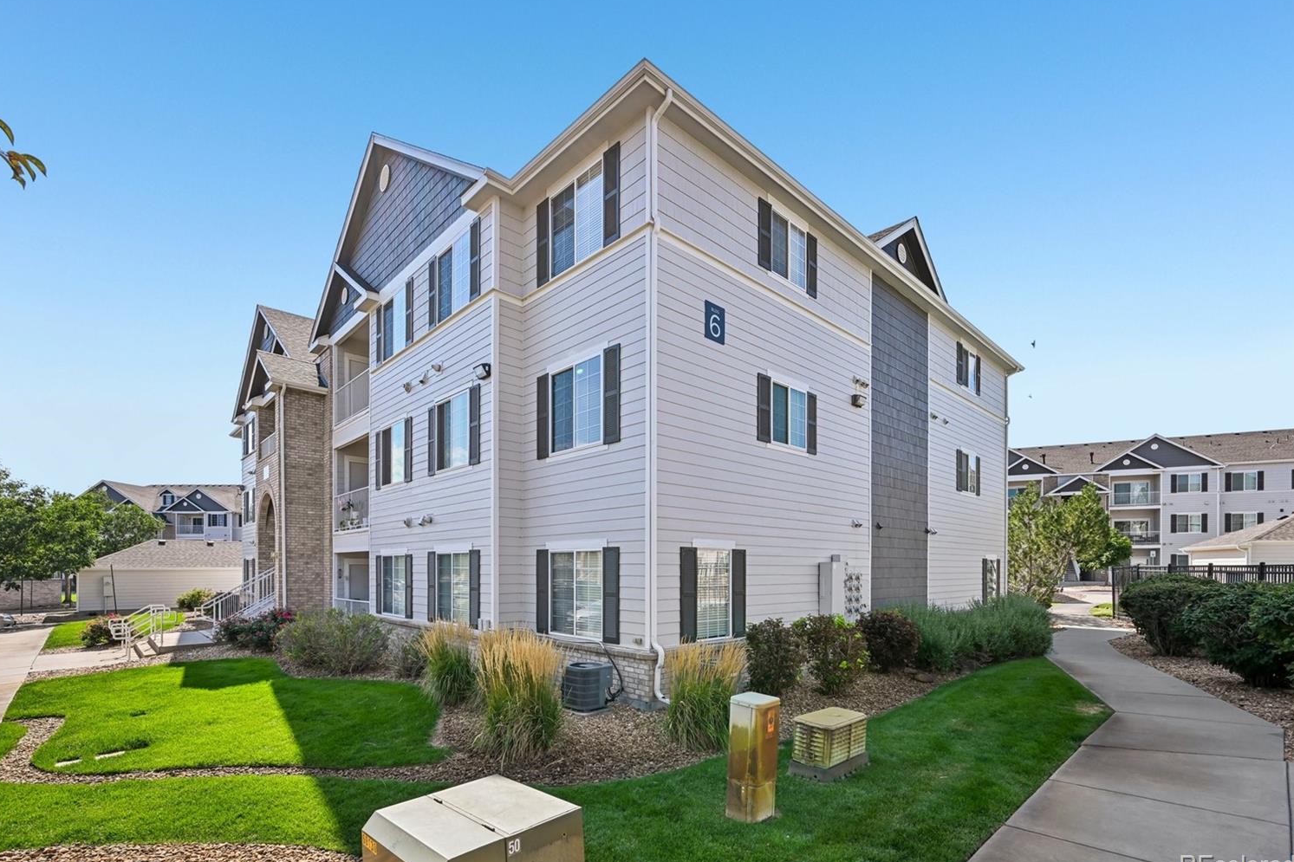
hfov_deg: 100.4
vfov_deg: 77.3
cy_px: 421
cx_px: 627
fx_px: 539
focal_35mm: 15
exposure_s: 1/80
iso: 64
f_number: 10
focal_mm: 14
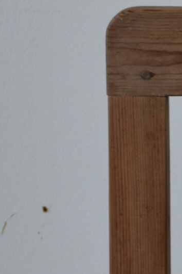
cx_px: 425
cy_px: 356
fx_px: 2876
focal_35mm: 379
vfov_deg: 5.4
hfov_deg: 3.6
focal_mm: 52
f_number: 5
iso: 800
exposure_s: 1/100
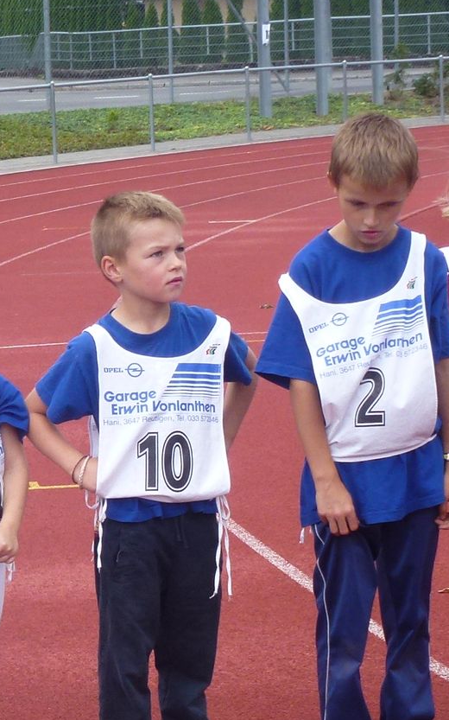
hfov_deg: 8.9
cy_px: 663
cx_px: -228
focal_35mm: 143
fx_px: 2802
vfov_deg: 14.5
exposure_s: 1/200
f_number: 4.3
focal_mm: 9.4
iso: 100
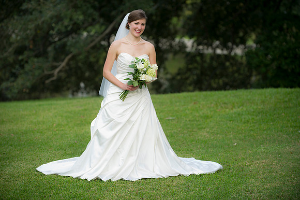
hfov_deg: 16.4
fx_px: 1041
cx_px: 150
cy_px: 100
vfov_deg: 11.0
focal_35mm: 125
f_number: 2.8
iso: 320
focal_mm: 125
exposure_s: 1/640
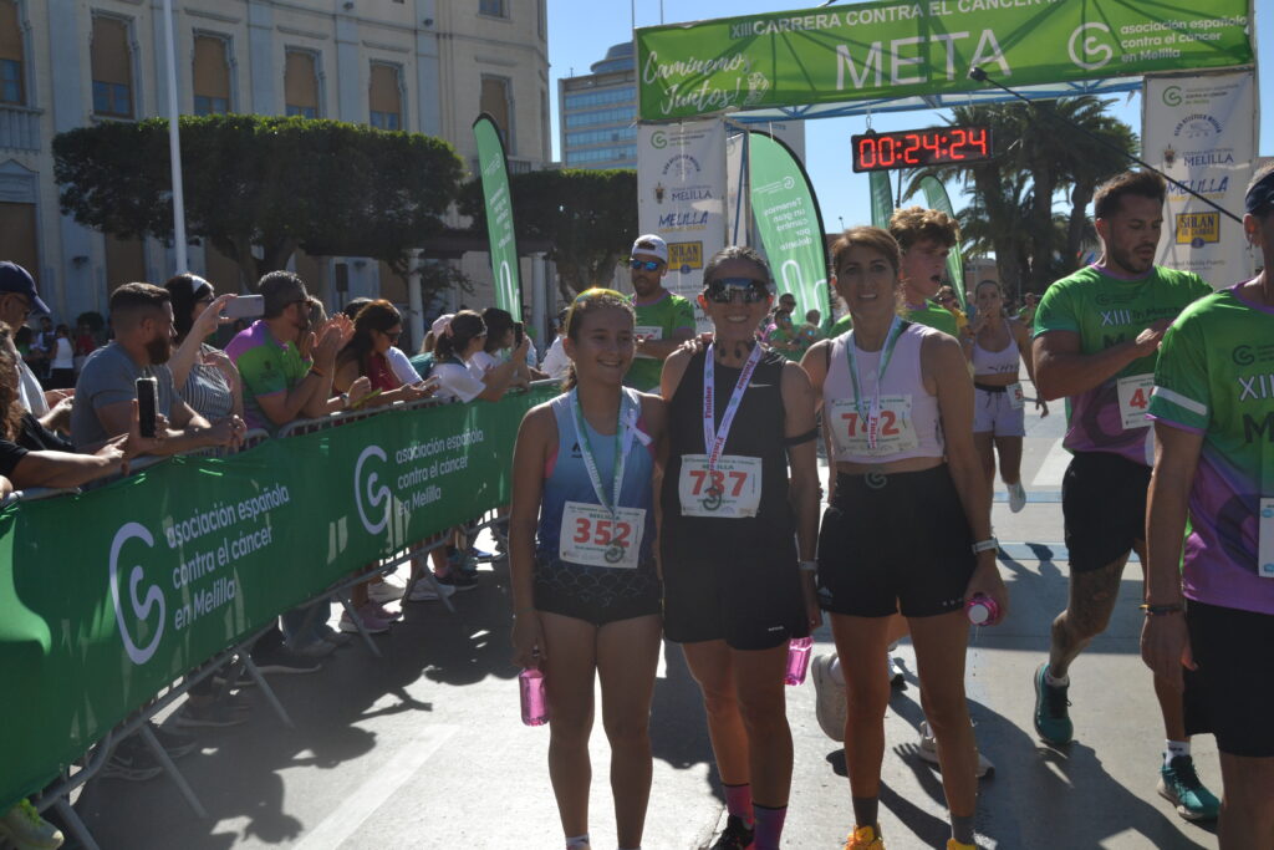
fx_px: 1274
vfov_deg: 36.9
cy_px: 425
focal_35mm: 36
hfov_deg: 53.1
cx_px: 637
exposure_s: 1/1600
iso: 400
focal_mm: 24
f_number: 6.3
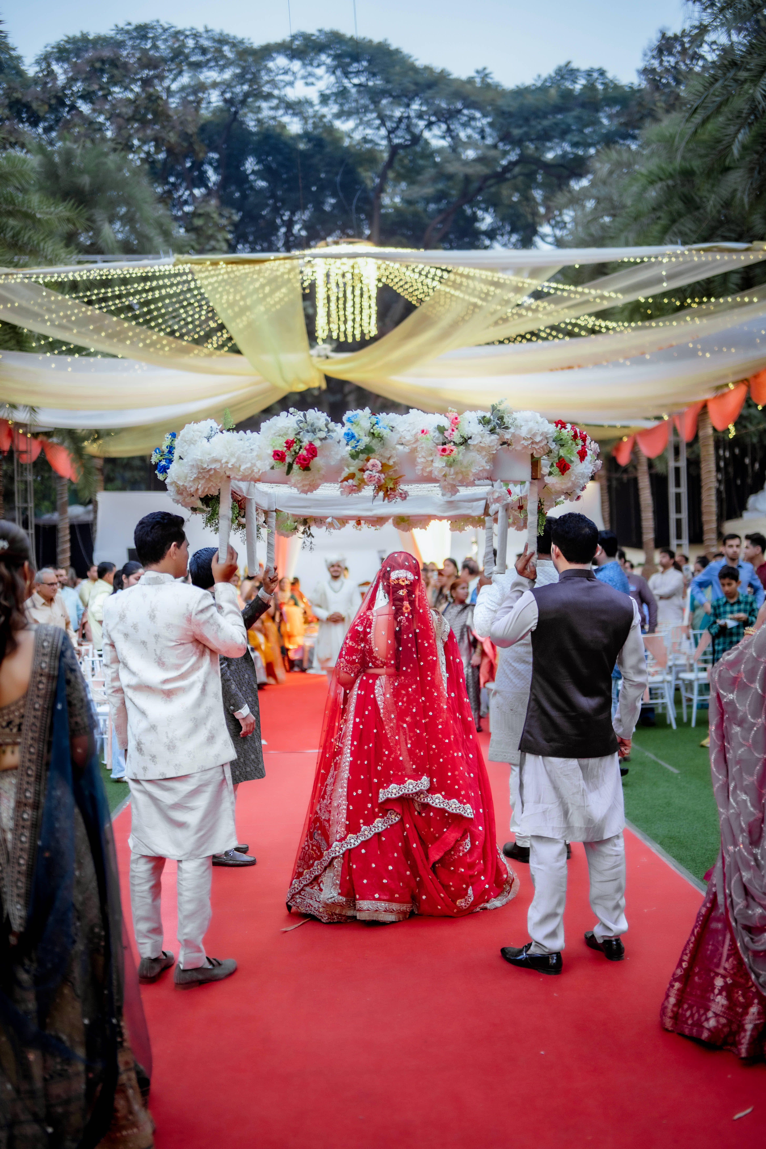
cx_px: 383
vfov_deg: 54.4
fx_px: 1117
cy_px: 574
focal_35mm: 35
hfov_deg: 37.9
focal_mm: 35
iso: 640
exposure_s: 1/250
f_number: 1.4
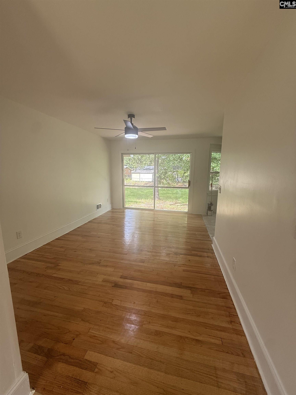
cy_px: 198
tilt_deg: -8.3
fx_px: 160
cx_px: 148
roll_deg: -1.0
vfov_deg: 102.1
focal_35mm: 14
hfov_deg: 85.7
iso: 64
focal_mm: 2.22
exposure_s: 1/127
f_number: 2.2
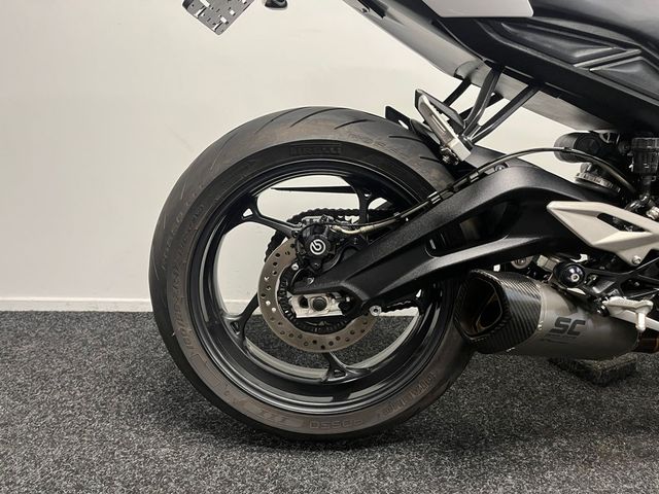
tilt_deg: -14.3
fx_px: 495
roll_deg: -0.6
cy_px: 247
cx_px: 330
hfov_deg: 67.3
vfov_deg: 53.1
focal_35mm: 26
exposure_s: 1/50
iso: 200
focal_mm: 5.1
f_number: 1.6
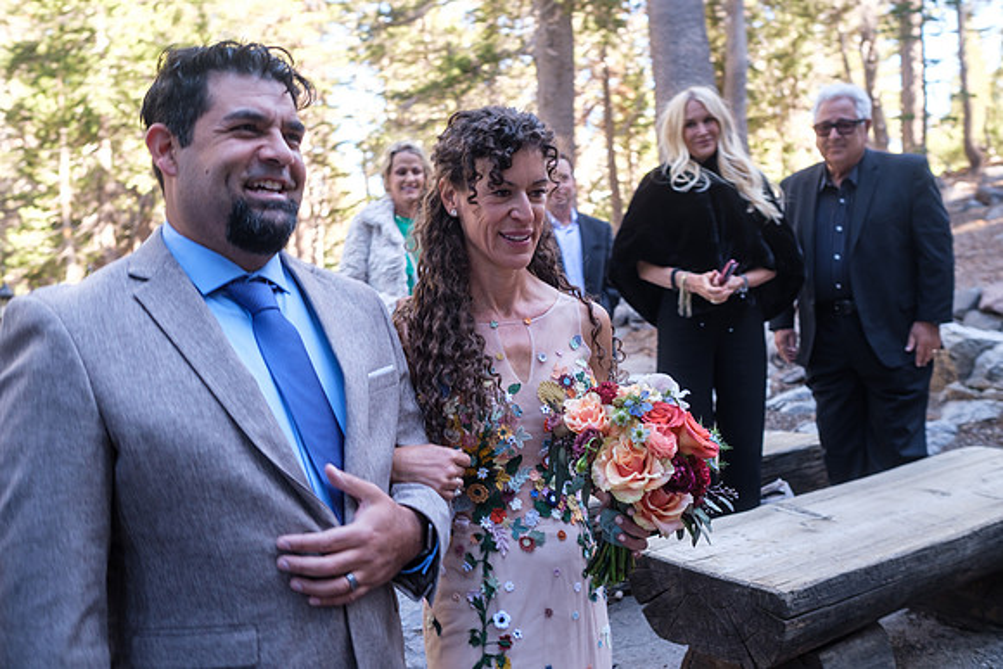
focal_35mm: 35
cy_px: 334
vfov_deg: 37.9
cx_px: 502
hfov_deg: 54.4
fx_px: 975
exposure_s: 1/70
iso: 160
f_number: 3.2
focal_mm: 23
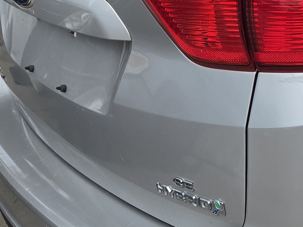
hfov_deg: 19.2
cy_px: 83
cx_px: 485
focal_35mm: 86
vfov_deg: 17.1
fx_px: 753
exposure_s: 1/1472
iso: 80
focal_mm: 5.4
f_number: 1.8
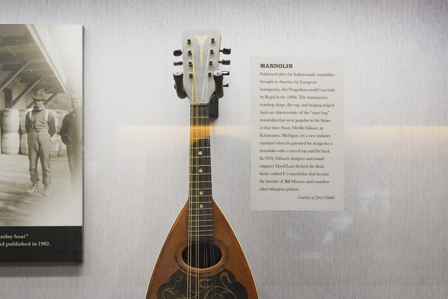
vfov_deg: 26.3
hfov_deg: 38.8
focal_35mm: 51
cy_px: 201
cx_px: 260
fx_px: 635
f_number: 5.6
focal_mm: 33
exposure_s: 1/100
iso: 10000
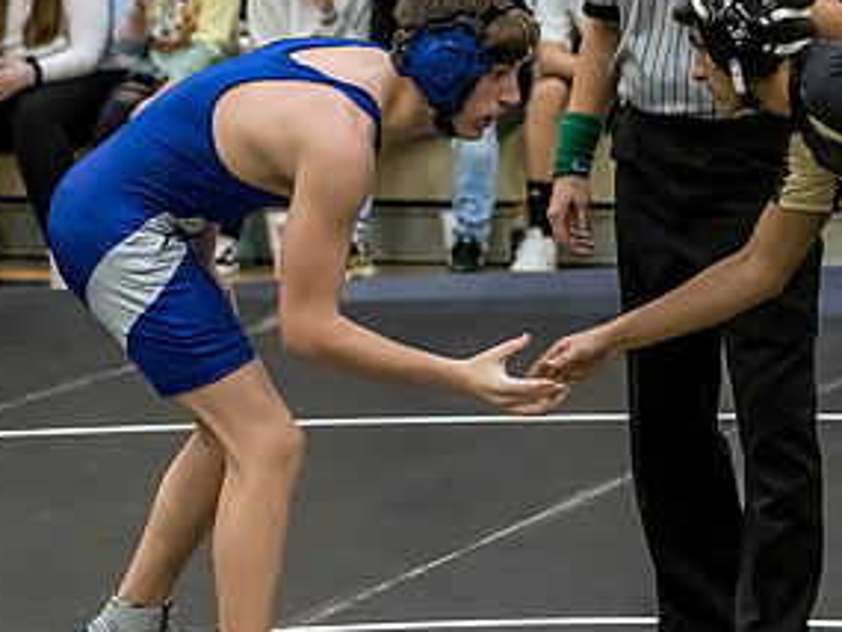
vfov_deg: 6.4
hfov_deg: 8.5
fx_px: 5670
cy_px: 257
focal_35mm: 233
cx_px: 344
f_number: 2
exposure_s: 1/1000
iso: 3200
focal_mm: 45
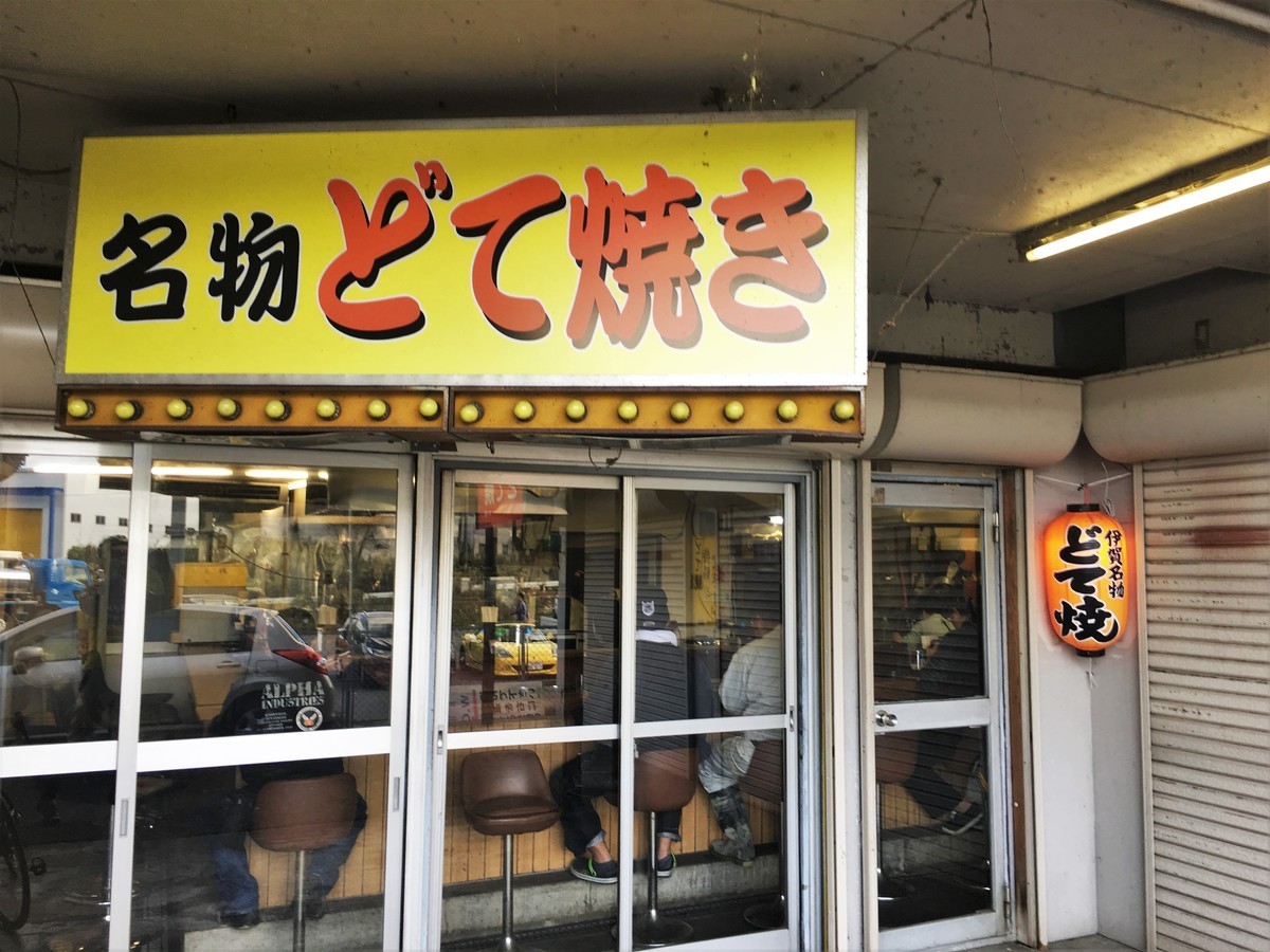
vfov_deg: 48.2
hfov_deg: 61.7
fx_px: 1064
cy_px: 476
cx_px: 635
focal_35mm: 29
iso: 25
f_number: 2.2
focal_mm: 4.15
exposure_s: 1/60
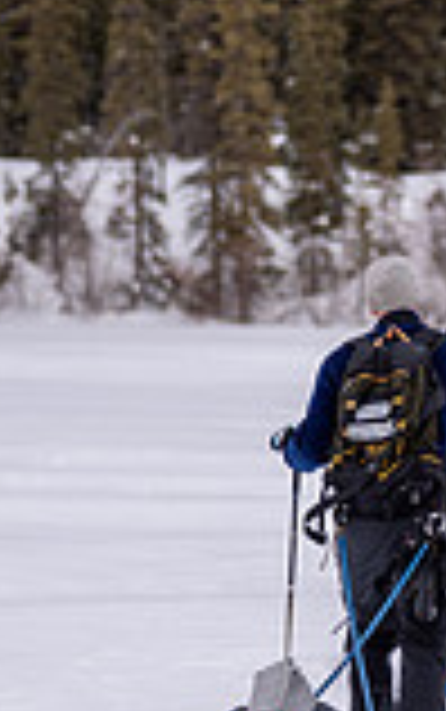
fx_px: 5338
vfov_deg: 7.6
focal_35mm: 275
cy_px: 225
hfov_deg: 4.8
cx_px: 421
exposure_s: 1/500
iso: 100
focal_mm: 95
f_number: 2.8
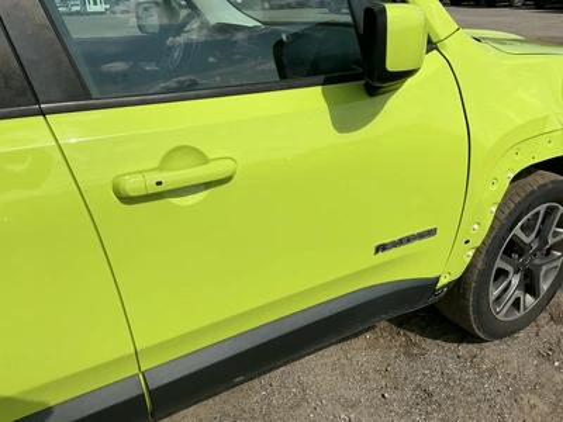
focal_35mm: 28
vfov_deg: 49.7
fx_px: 455
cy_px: 211
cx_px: 282
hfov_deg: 63.4
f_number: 1.8
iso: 25
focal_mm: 3
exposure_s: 1/3322
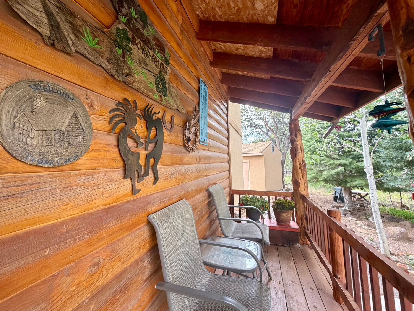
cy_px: 146
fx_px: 179
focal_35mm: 15
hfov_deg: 98.1
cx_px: 198
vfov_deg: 81.7
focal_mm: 2.22
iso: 125
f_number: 2.2
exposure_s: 1/121
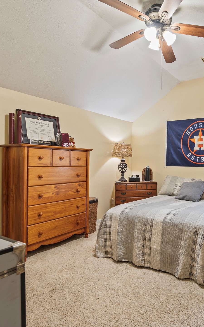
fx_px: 205
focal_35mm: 23
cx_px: 174
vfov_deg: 77.2
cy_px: 164
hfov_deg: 48.7
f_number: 4.5
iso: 125
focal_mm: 15
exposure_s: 1
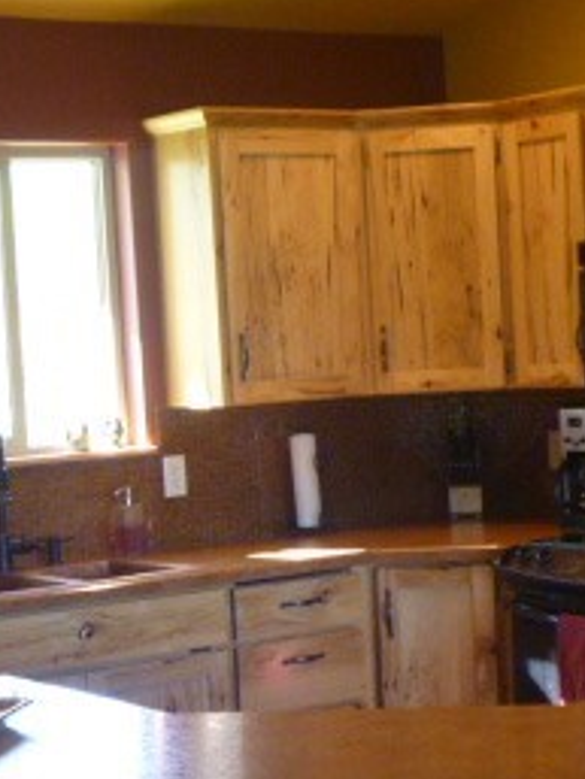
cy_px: 464
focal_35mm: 87
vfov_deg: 22.5
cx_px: 361
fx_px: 1959
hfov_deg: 17.0
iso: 320
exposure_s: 1/30
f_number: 3.5
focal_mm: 6.3
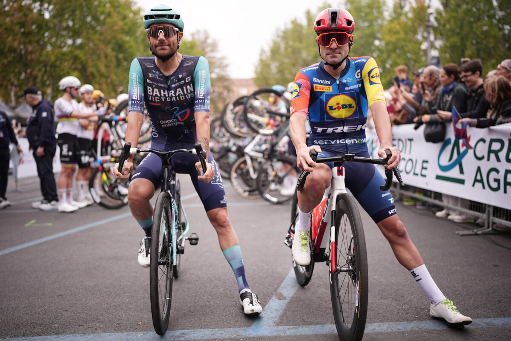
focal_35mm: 35
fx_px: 497
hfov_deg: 54.4
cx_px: 256
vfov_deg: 37.9
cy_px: 170
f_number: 1.4
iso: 800
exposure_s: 1/10000
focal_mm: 35
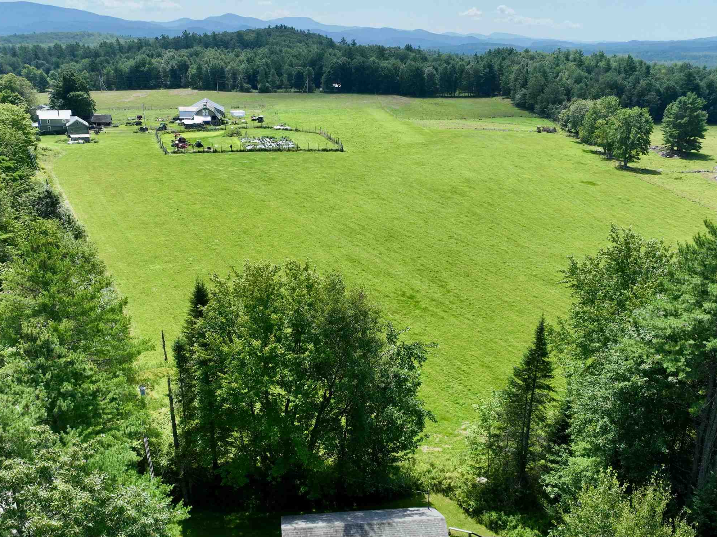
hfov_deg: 50.1
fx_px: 766
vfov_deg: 38.4
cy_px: 345
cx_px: 370
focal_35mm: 37
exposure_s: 1/2500
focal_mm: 12.29
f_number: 2.8
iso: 200
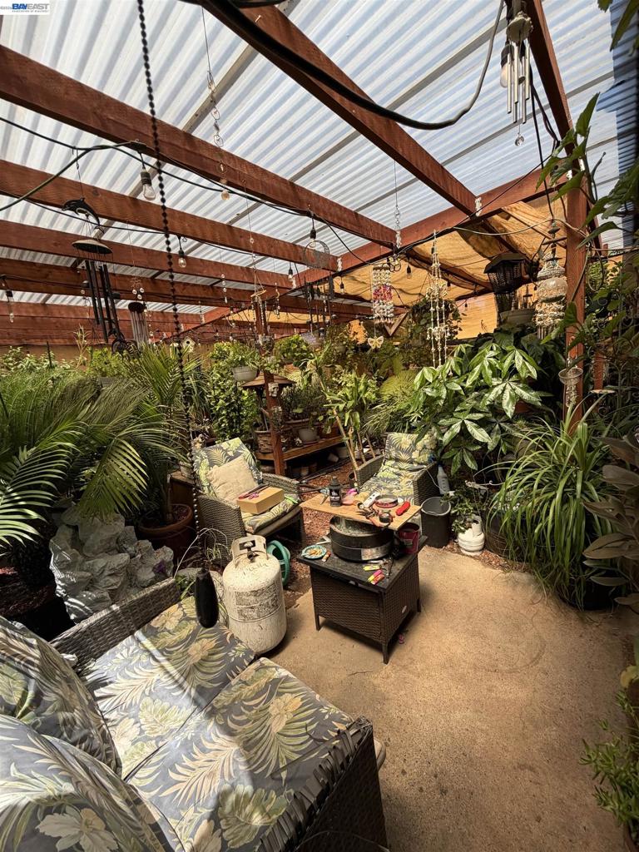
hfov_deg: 85.7
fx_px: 345
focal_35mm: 14
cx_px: 320
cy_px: 426
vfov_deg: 102.1
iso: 50
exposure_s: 1/321
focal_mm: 2.22
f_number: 2.2
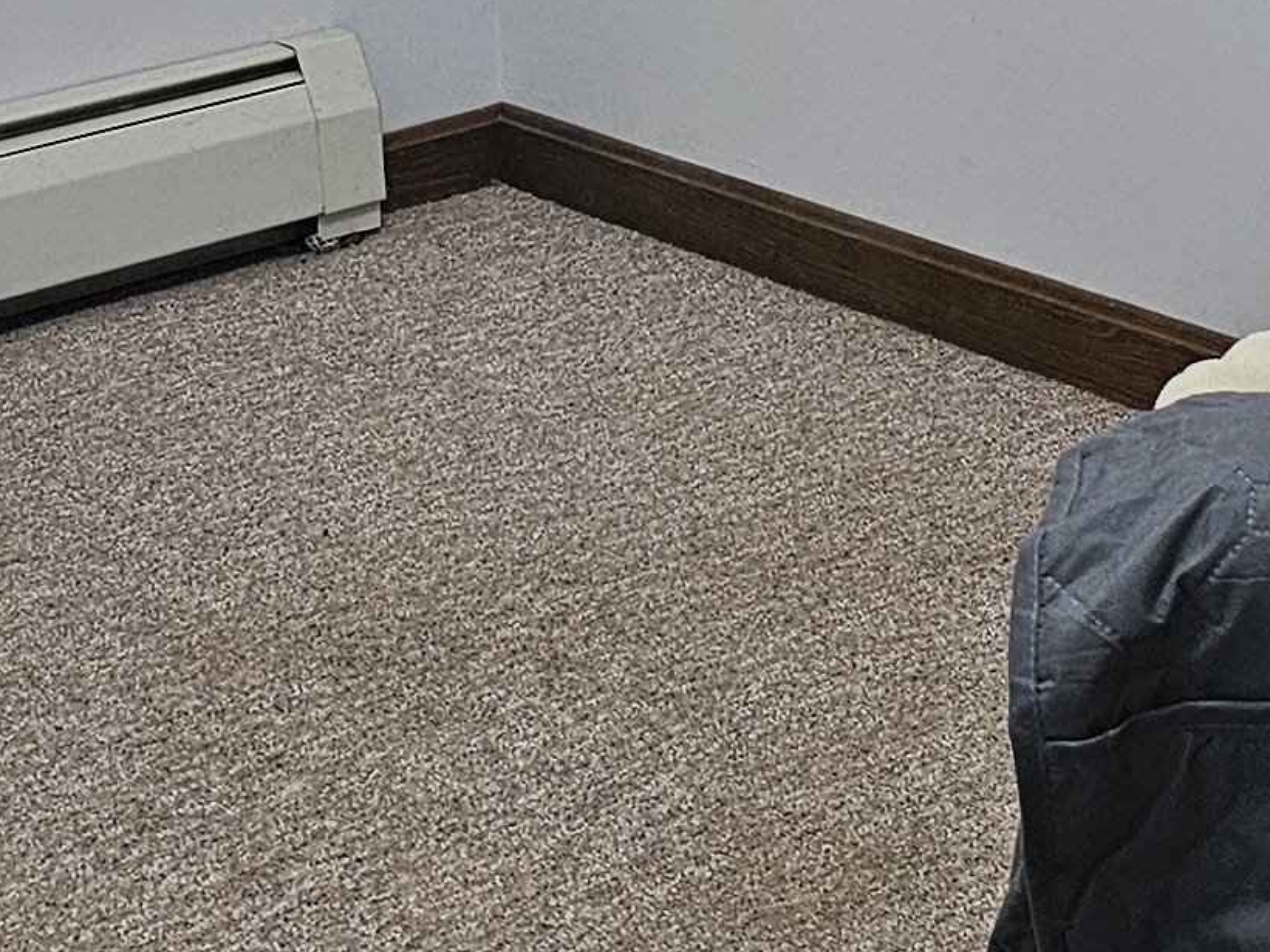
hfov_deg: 17.6
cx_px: 588
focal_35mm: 112
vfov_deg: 13.0
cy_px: -113
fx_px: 4110
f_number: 1.7
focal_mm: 6.3
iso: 500
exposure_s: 1/120
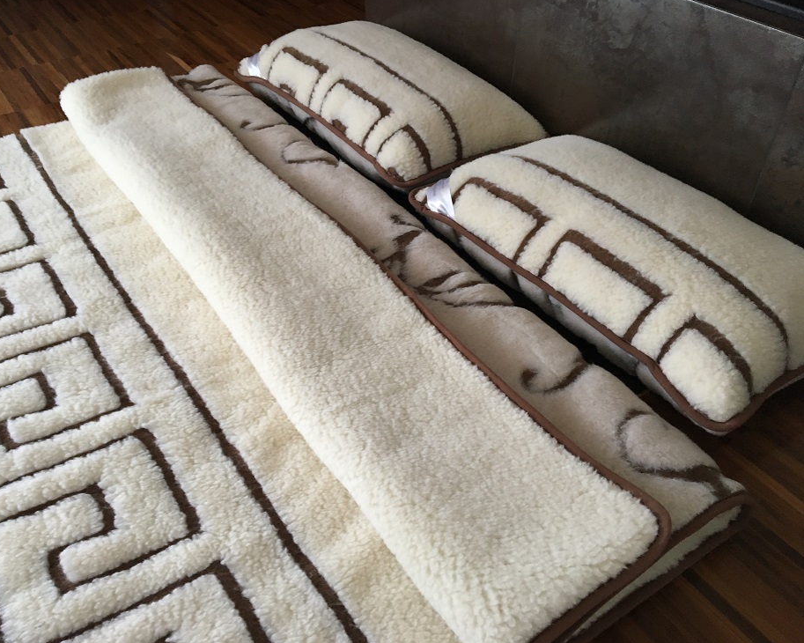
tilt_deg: -40.7
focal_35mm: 31
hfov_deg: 57.1
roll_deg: +1.5
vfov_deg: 47.1
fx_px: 737
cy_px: 319
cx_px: 365
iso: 125
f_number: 2.2
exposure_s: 1/33
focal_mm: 4.15
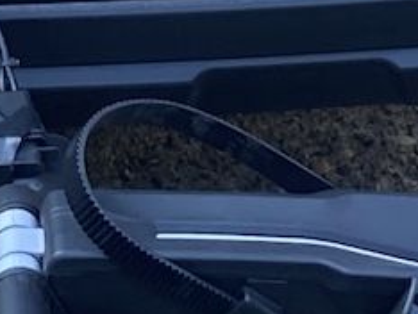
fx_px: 1934
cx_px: -113
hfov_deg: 12.0
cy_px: 116
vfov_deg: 9.3
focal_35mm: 160
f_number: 1.8
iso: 50
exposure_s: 1/122
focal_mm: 4.25
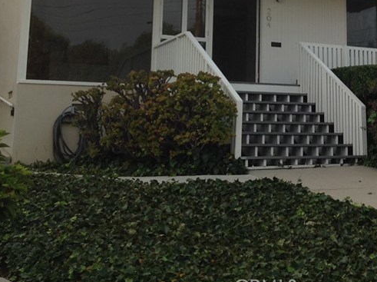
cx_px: 352
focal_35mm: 73
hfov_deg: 25.7
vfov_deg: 19.6
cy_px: 3
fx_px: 794
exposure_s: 1/605
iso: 50
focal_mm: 4.28
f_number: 2.4
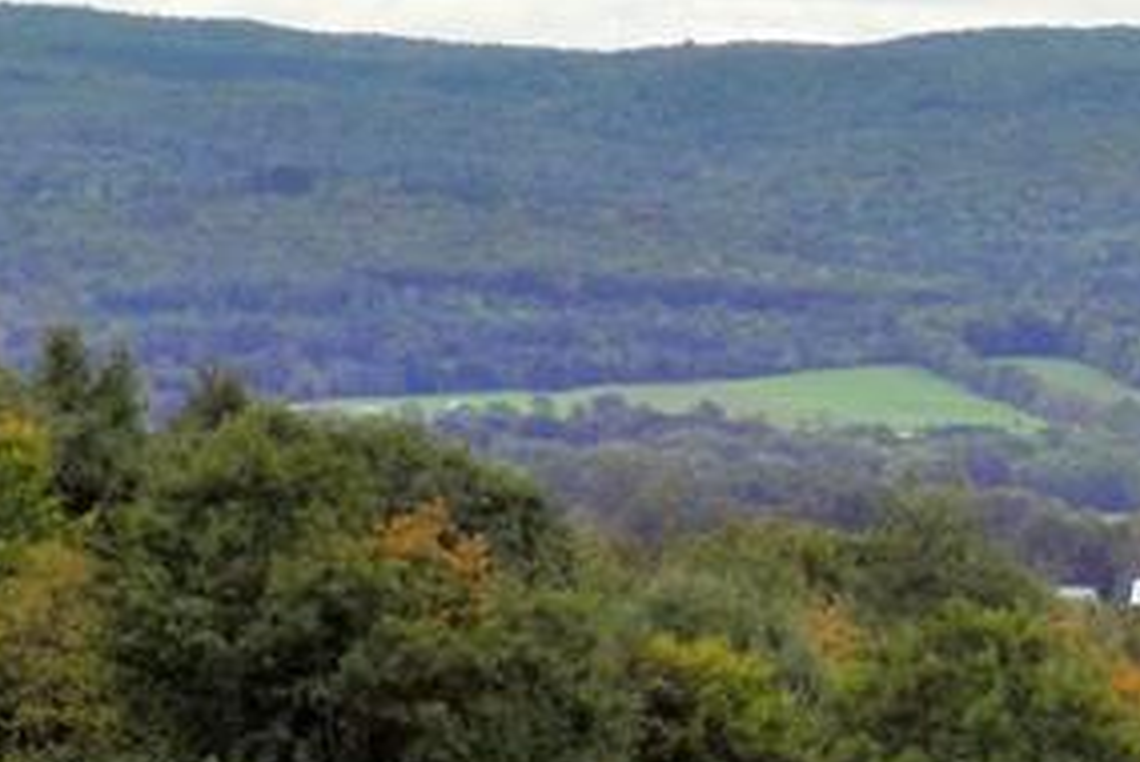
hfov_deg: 6.4
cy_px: 369
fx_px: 10207
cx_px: 1240
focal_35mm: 322
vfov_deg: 4.3
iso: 80
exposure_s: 1/200
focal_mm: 15.3
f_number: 4.4
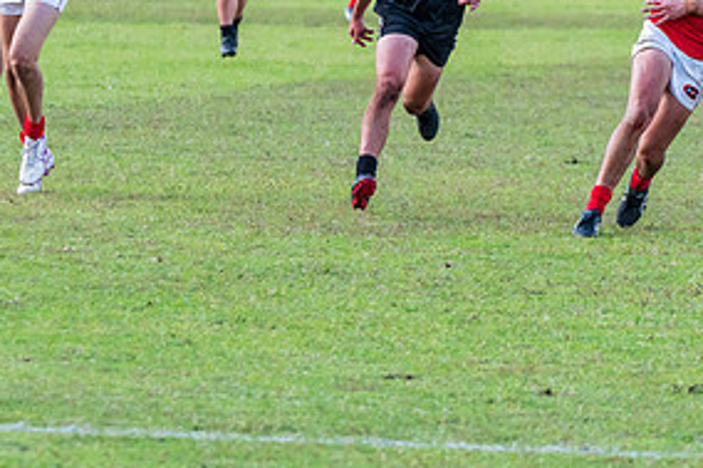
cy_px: 45
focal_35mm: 547
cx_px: 644
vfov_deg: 2.5
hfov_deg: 3.8
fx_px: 10675
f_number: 5.3
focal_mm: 240
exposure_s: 1/1250
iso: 800
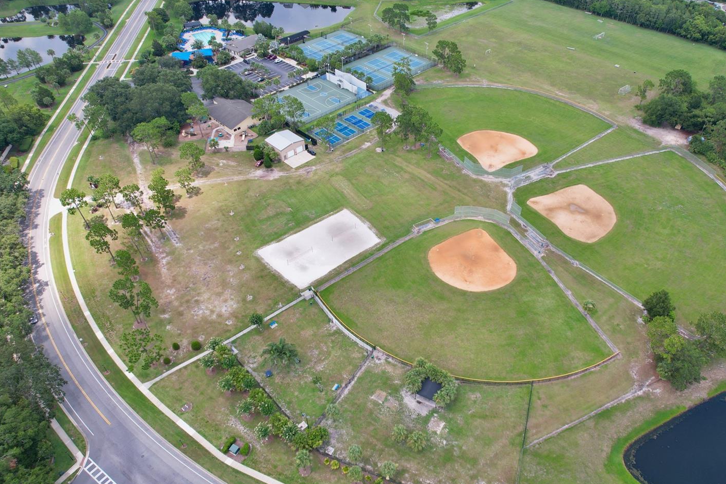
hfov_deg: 71.4
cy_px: 245
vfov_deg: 51.3
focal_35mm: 25
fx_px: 504
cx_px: 387
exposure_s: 1/640
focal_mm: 8.38
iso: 100
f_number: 2.8
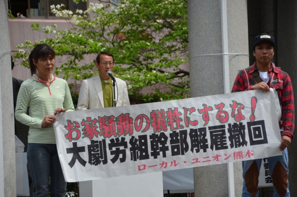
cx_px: 148
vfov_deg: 6.5
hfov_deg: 9.8
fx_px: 1729
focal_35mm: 210
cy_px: 98
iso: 400
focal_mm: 140
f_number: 6
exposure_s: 1/1600
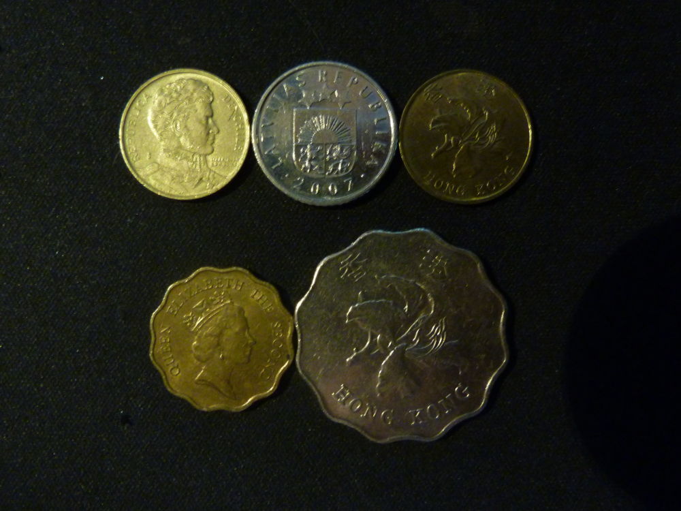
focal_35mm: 25
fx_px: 492
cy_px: 256
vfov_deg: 54.9
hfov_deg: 69.4
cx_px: 340
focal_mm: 4.1
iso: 400
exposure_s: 1/8
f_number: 3.3
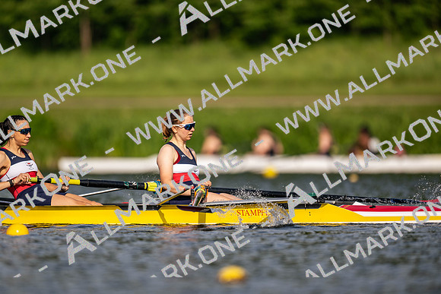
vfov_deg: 2.3
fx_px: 7351
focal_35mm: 600
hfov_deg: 3.4
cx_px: 220
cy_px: 147
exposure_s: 1/2500
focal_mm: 600
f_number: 4
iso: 200
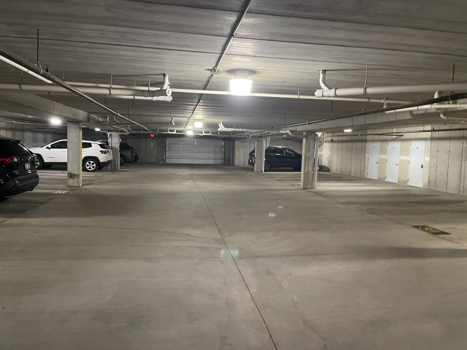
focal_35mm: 26
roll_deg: -1.4
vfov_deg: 53.1
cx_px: 234
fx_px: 351
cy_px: 175
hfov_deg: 67.3
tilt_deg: -4.6
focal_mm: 4.2
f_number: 1.6
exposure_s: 1/30
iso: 500
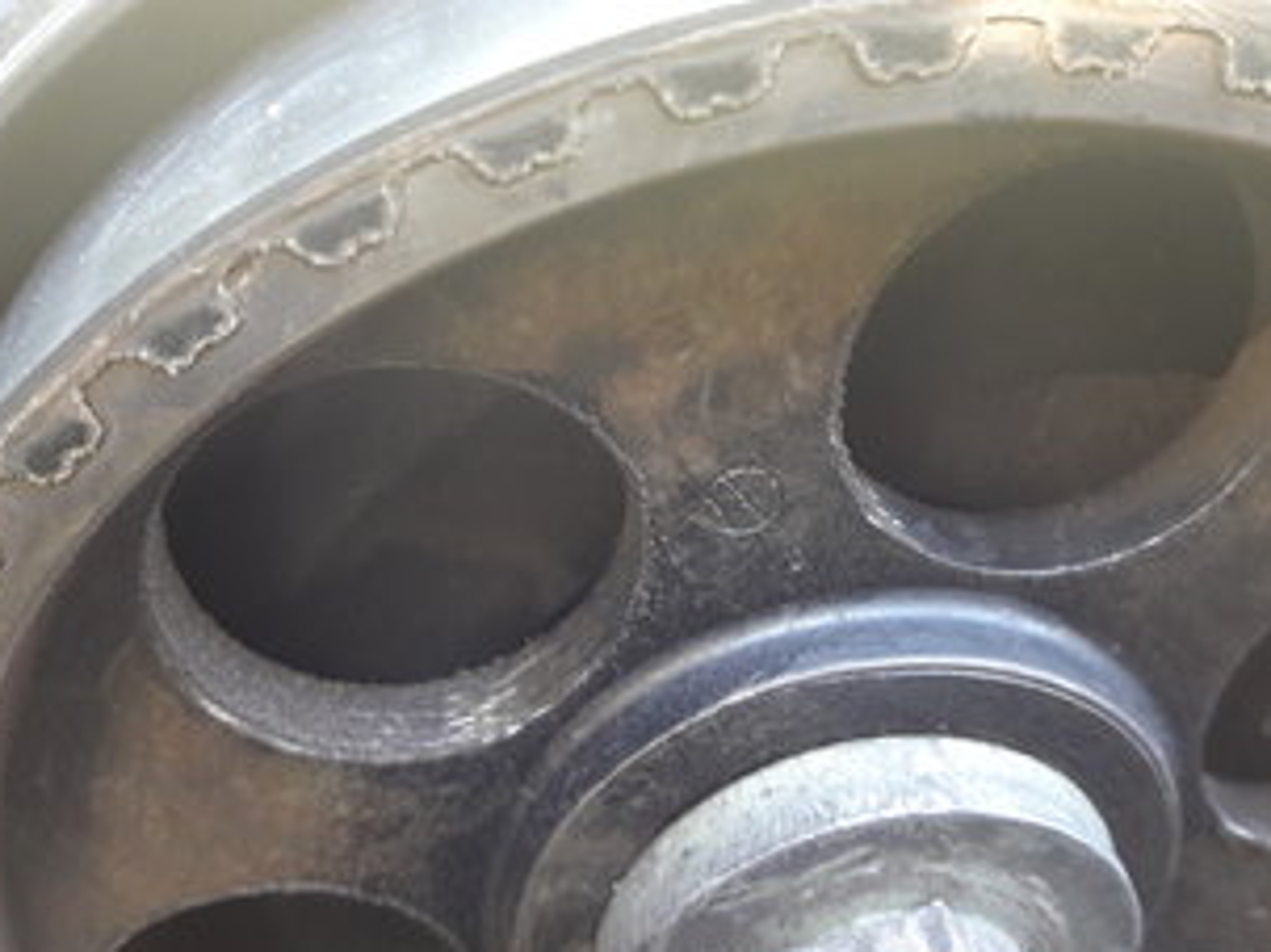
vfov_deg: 38.5
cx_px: 650
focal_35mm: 37
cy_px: 394
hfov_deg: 50.2
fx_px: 1358
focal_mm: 3.7
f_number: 1.9
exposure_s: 1/20
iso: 200
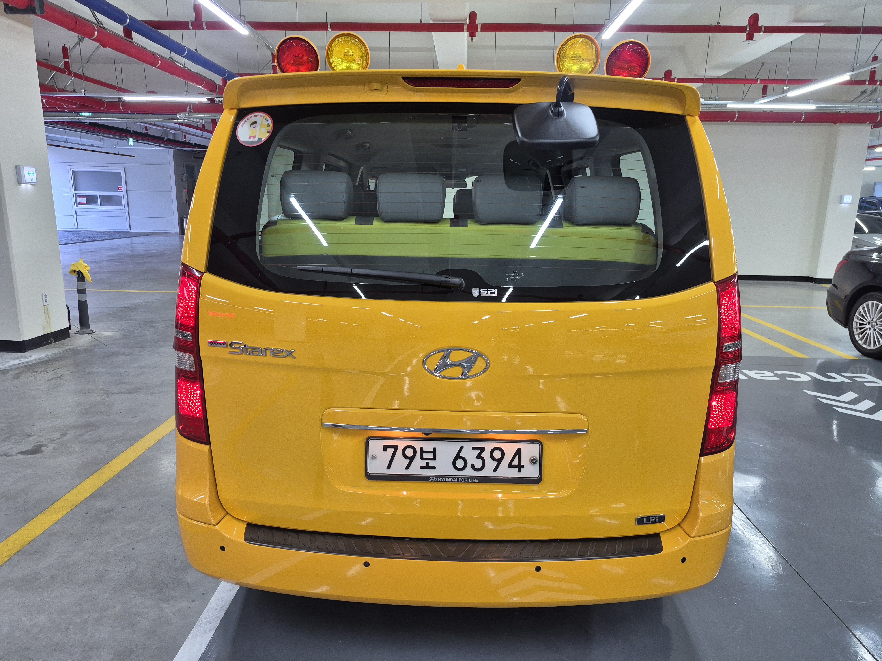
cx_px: 441
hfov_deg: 73.9
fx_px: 586
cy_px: 330
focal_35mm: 23
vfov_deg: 58.9
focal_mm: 5.4
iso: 160
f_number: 1.8
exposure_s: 1/120
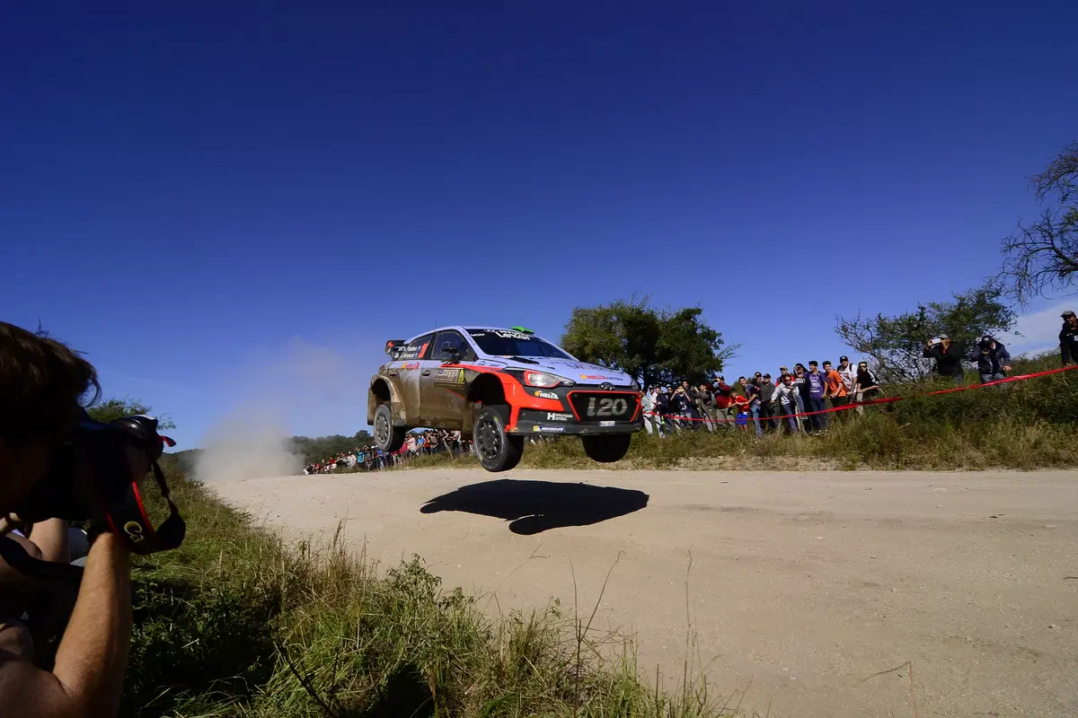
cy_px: 359
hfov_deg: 95.0
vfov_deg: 72.1
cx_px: 539
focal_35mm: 16
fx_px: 494
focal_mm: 11
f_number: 7.1
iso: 200
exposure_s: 1/1000
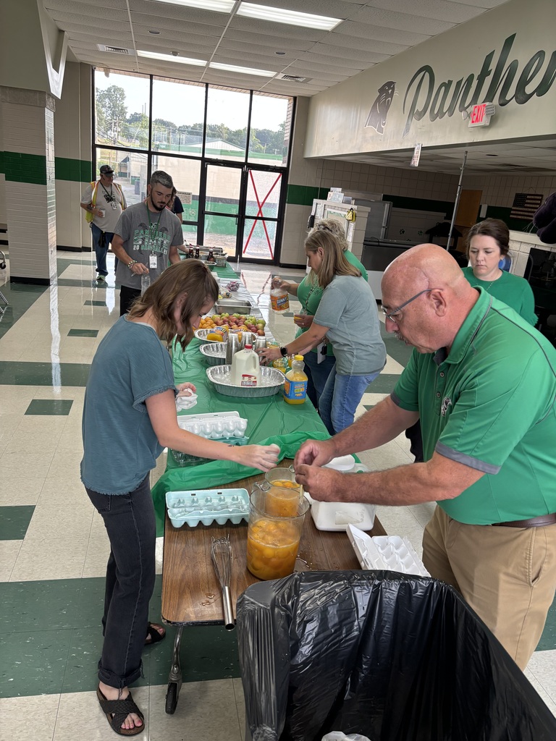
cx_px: 278
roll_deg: -7.5
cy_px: 370
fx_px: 557
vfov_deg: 67.3
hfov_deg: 53.1
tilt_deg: -18.3
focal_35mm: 26
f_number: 1.6
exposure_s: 1/120
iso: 125
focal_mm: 5.96
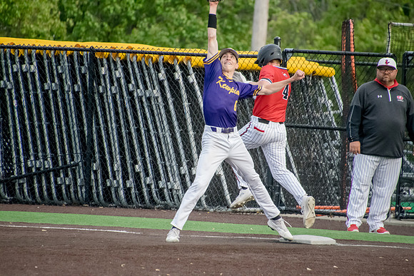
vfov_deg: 2.3
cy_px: 138
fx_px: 6901
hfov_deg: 3.4
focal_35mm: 600
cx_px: 207
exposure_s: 1/2000
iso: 4000
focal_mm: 400
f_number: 6.3
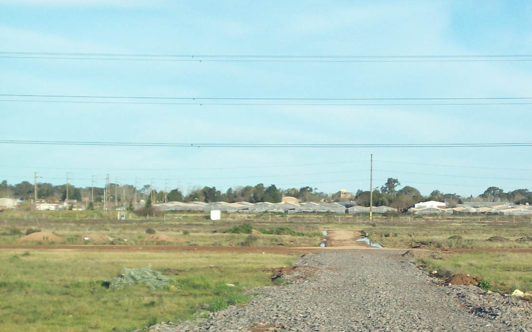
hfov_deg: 19.2
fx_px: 1566
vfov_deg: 12.1
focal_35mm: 108
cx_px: 385
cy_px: 283
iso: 80
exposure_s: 1/511
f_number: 3.8
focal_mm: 11.6
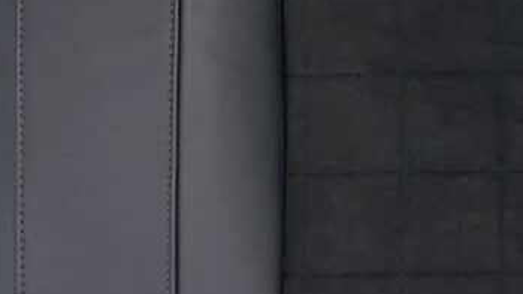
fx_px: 1234
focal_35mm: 89
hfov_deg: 23.1
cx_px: 501
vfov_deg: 13.3
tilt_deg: -86.5
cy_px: -35
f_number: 1.8
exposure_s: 1/100
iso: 100
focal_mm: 4.25
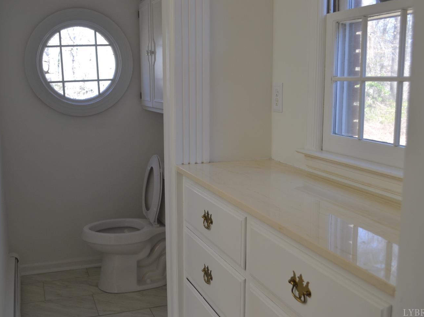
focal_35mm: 40
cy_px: 157
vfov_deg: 35.9
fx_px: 490
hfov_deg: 46.7
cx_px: 186
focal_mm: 24
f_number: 5.6
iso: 220
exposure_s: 1/60
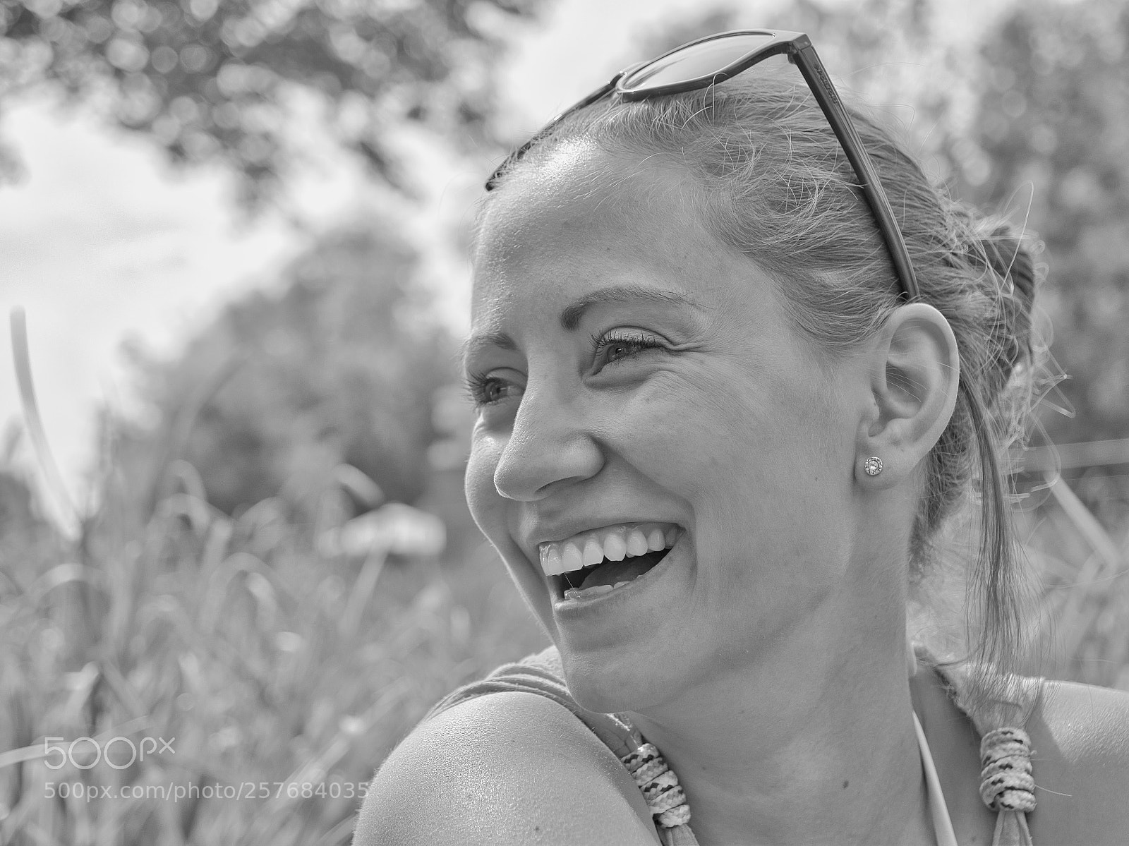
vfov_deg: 20.4
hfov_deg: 27.0
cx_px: 564
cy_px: 423
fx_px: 2348
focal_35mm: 72
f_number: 3.9
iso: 200
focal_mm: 36
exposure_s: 1/640
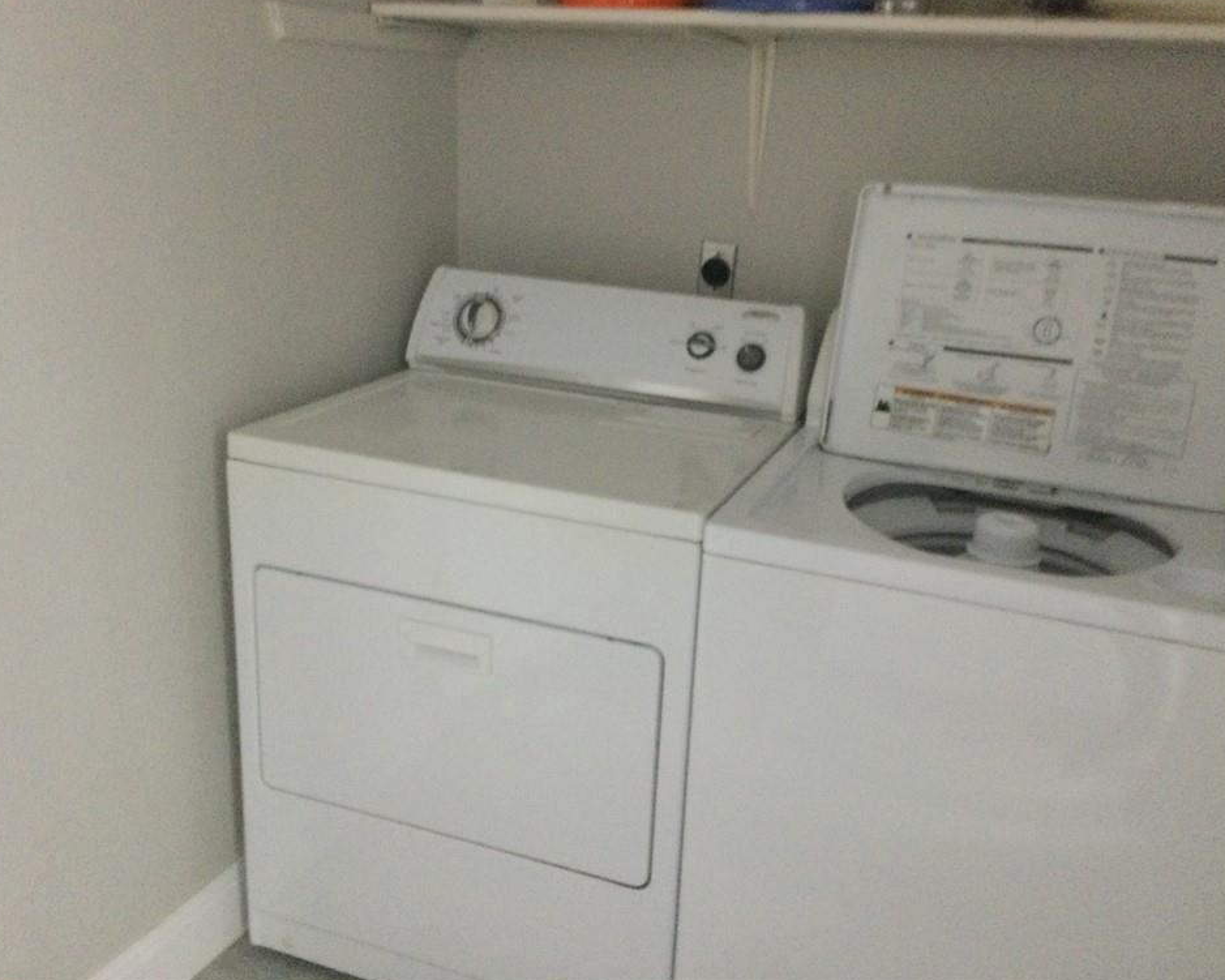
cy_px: 487
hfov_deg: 54.2
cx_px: 630
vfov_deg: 44.5
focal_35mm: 33
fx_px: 1196
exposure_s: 1/15
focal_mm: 3.3
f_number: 2.4
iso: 400
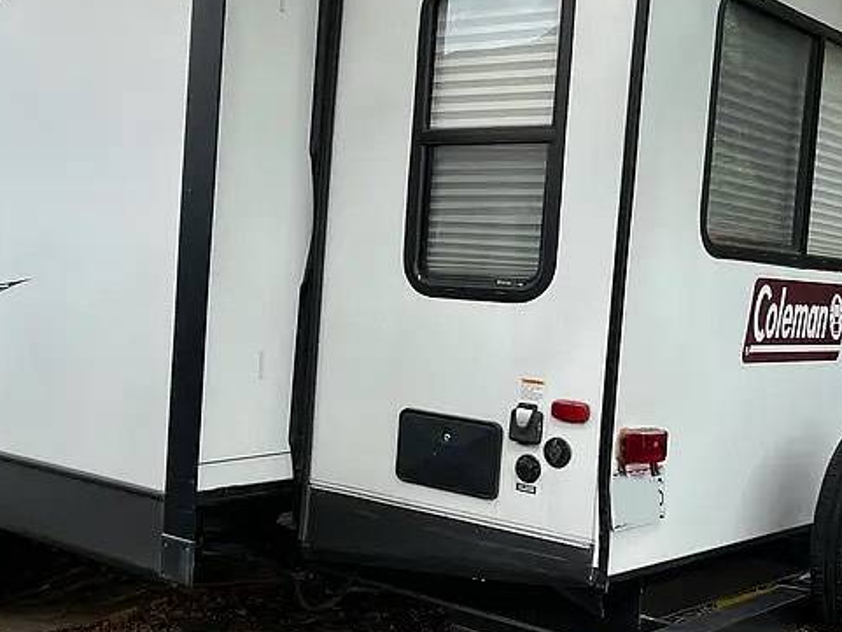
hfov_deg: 35.0
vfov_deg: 27.0
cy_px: 299
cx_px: 242
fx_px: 1314
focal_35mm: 54
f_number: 1.5
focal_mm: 5.7
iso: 50
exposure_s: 1/1972
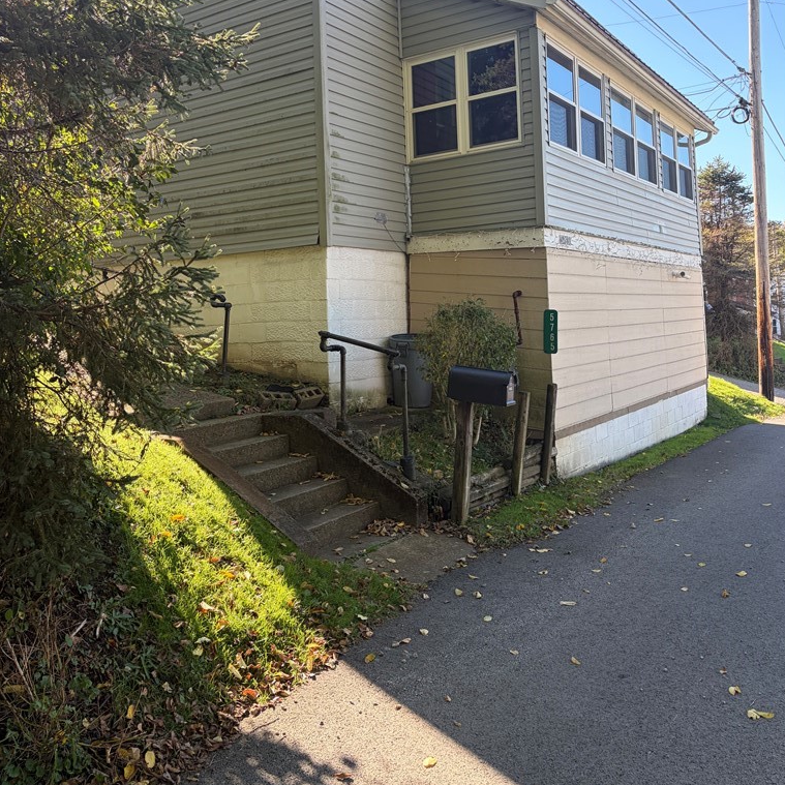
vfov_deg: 51.9
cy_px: 288
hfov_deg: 52.5
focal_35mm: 31
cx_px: 395
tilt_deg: +5.8
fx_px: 795
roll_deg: +2.6
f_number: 1.6
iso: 64
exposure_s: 1/612
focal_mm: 5.96
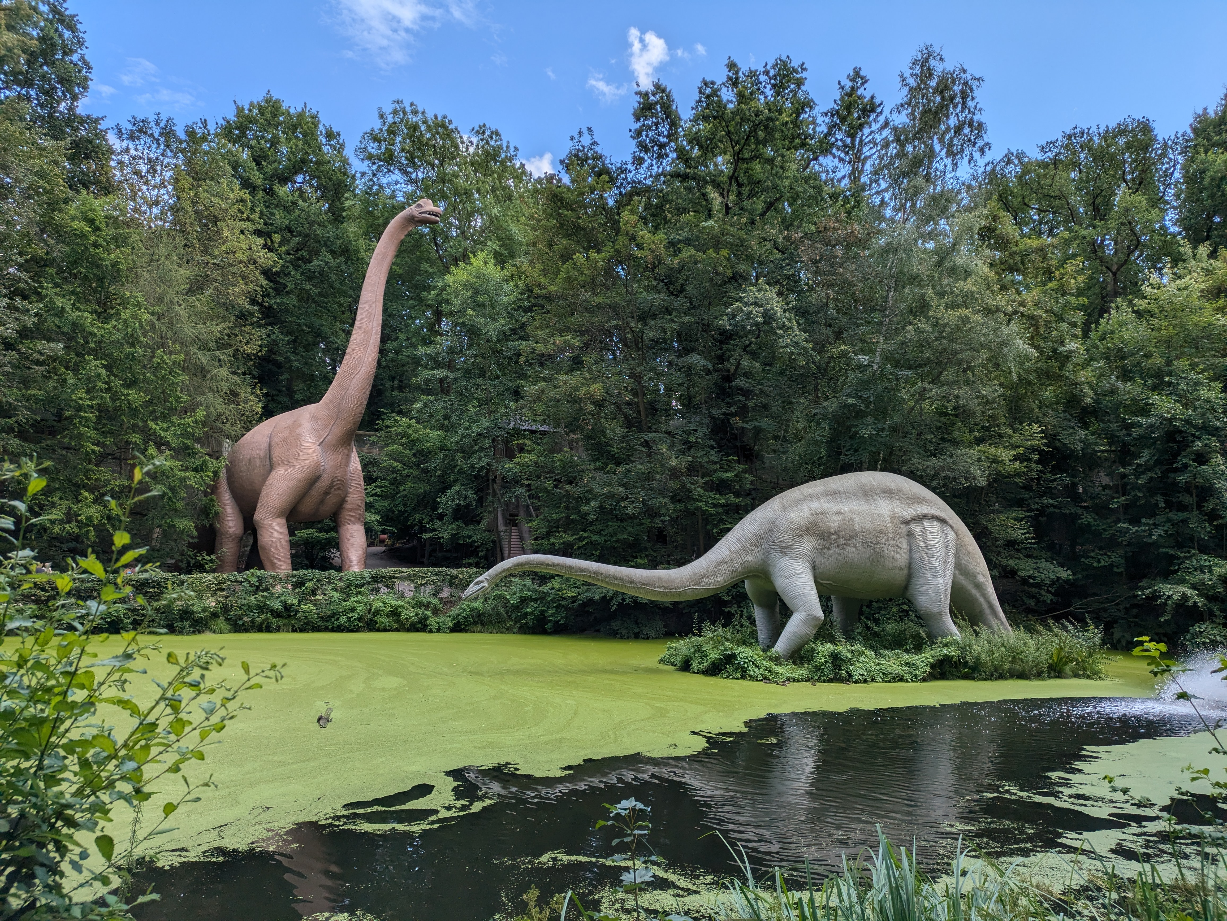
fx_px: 887
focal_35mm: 25
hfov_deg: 69.4
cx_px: 614
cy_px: 460
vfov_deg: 54.9
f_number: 1.89
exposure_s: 1/1393
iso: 42
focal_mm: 5.43
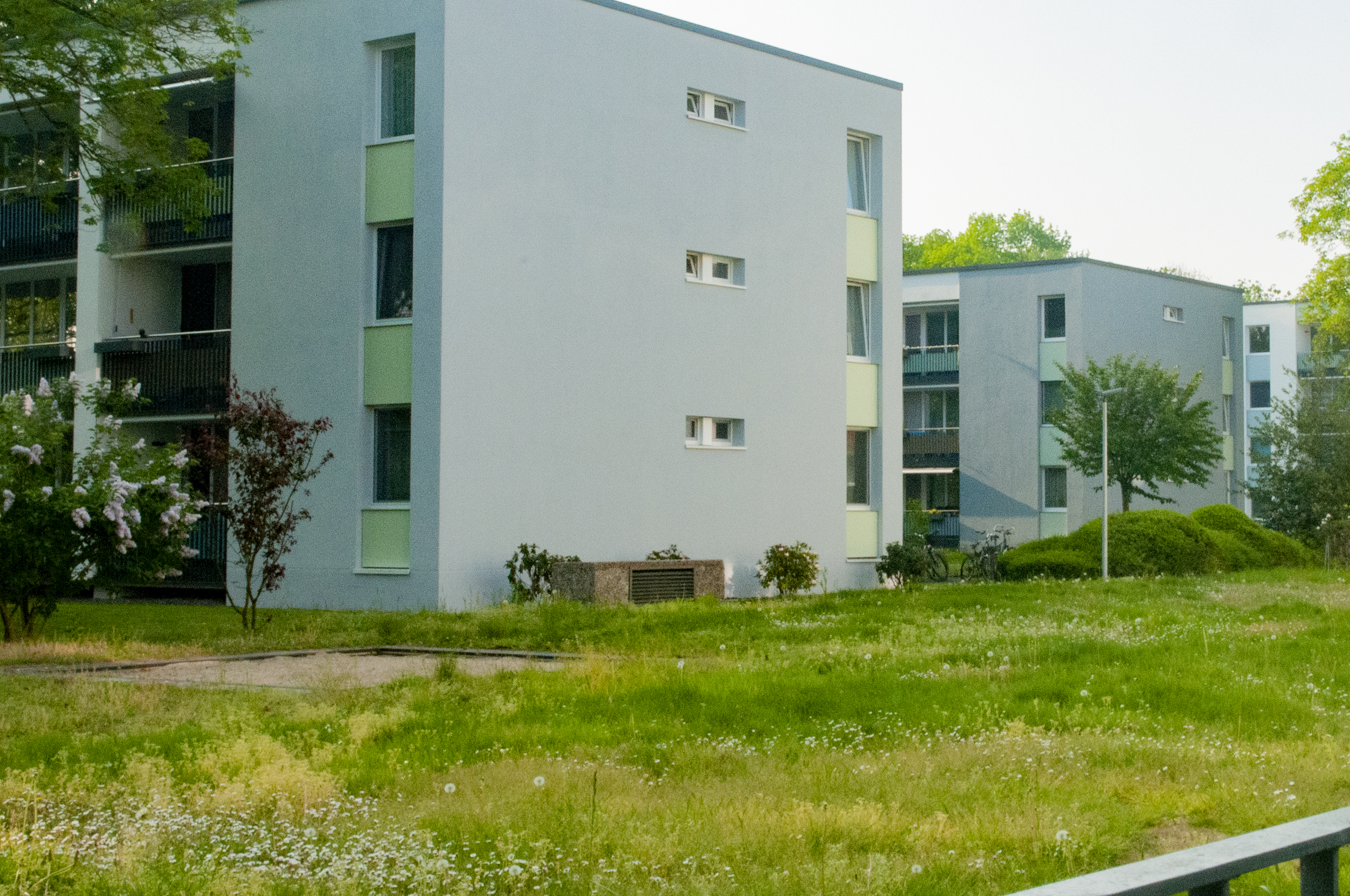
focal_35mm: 56
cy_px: 383
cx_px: 908
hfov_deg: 35.5
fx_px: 2088
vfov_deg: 24.2
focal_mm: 25
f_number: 25
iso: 800
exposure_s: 1/125
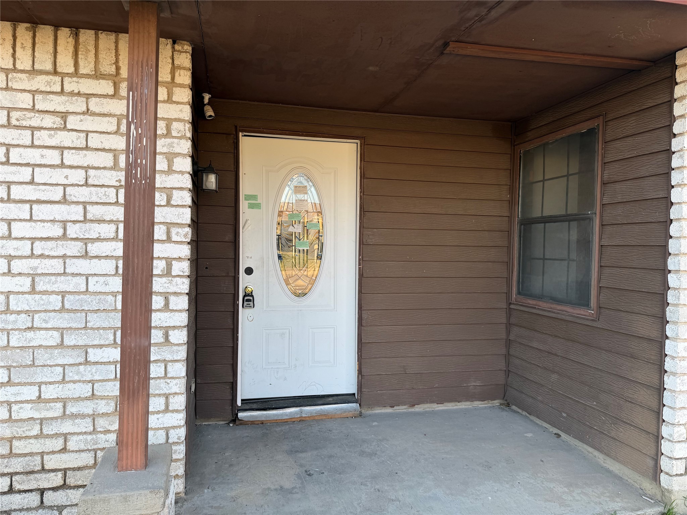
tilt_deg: -1.4
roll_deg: -0.6
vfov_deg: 56.8
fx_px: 476
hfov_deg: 71.6
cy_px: 258
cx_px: 344
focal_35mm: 24
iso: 80
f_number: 1.78
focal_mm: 6.76
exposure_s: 1/433
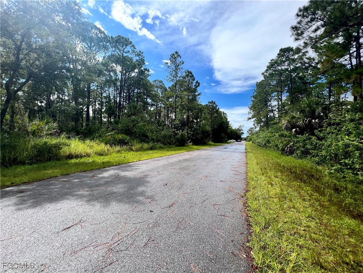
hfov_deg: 106.2
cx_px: 182
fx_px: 136
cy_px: 136
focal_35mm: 13
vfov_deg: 89.9
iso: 32
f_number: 1.8
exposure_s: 1/1043
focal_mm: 1.57
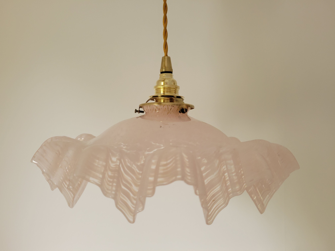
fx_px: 252
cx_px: 168
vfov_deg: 53.1
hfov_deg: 67.3
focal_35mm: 26
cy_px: 126
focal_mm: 5.4
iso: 200
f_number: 1.8
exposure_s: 1/50
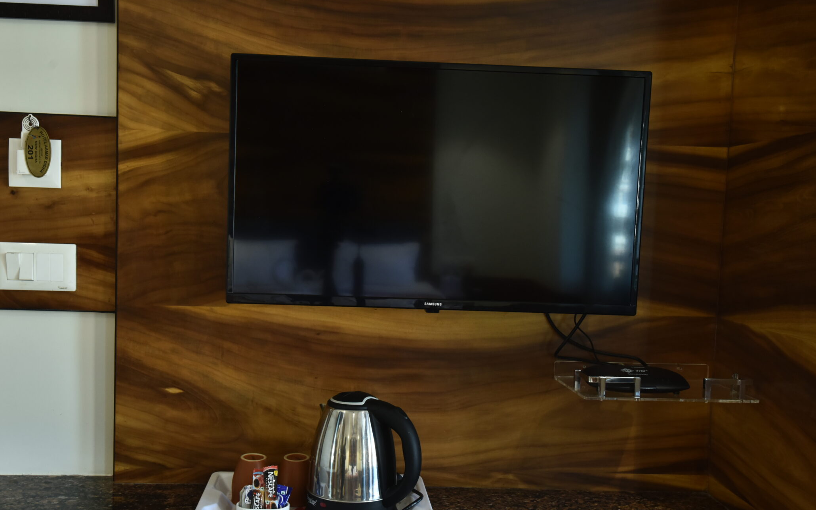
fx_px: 845
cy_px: 269
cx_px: 368
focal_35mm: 38
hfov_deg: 51.5
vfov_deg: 33.6
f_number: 8
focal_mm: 30
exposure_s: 1/15
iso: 800
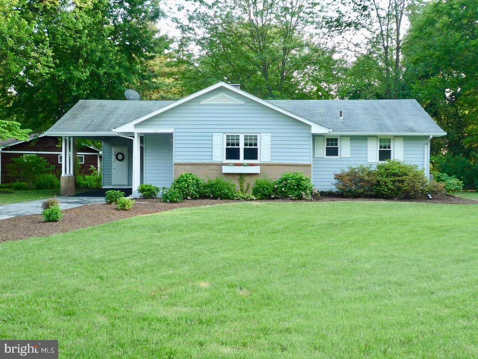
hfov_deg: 49.0
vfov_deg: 37.7
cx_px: 239
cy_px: 180
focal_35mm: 38
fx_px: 525
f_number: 2.9
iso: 100
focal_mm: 4.7
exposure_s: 1/125
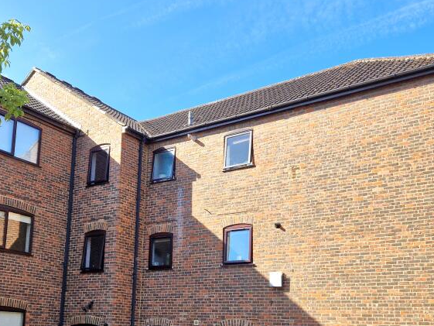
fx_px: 527
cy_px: 238
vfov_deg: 33.8
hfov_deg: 44.5
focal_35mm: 42
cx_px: 166
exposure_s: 1/526
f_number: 1.8
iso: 50
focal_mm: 5.4
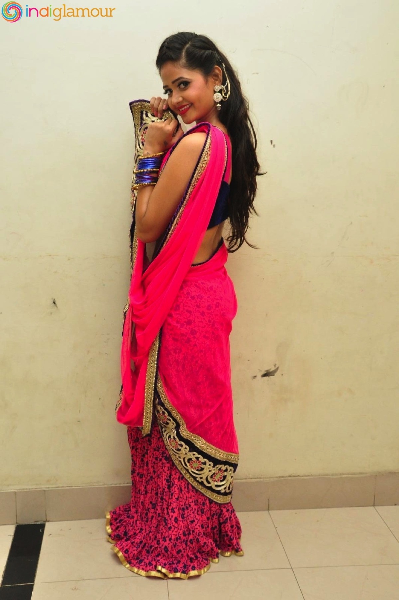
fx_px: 700
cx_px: 200
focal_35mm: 42
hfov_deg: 31.8
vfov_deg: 46.4
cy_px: 300
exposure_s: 1/125
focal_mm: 28
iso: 1600
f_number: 7.1
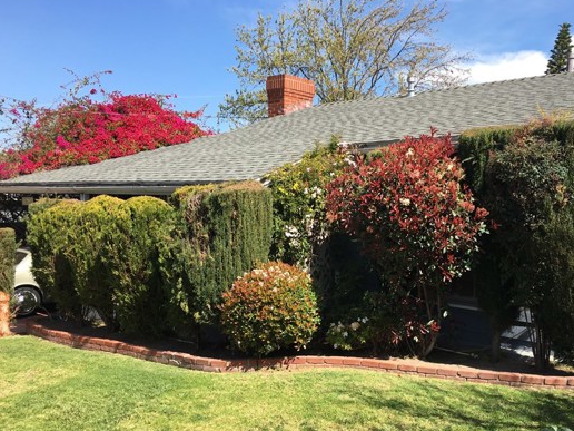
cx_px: 330
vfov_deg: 39.5
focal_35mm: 36
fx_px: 597
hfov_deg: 51.2
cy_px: 254
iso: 25
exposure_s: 1/855
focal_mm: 4.15
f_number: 2.2
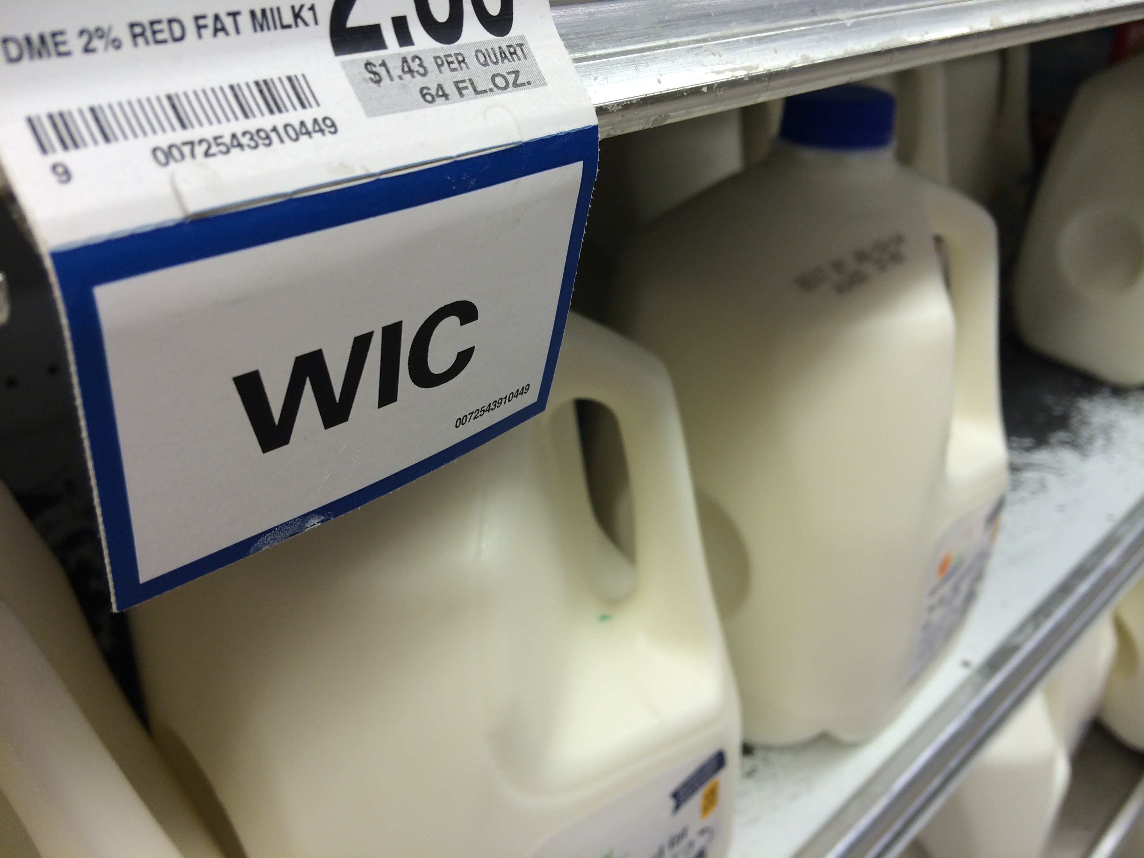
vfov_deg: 46.8
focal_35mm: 30
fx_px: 991
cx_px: 572
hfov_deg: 60.0
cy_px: 429
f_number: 2.2
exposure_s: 1/120
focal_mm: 4.12
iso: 40
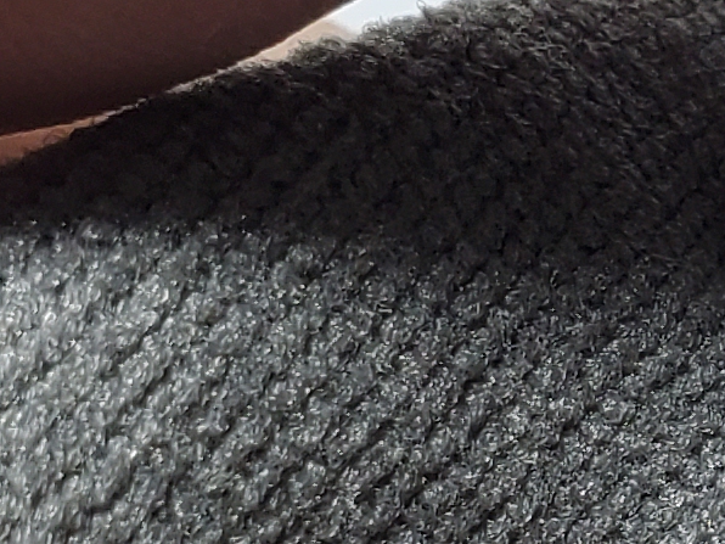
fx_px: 3686
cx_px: 1259
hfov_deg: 10.6
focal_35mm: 176
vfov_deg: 8.4
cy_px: 566
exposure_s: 1/165
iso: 50
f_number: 2.4
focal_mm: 4.3
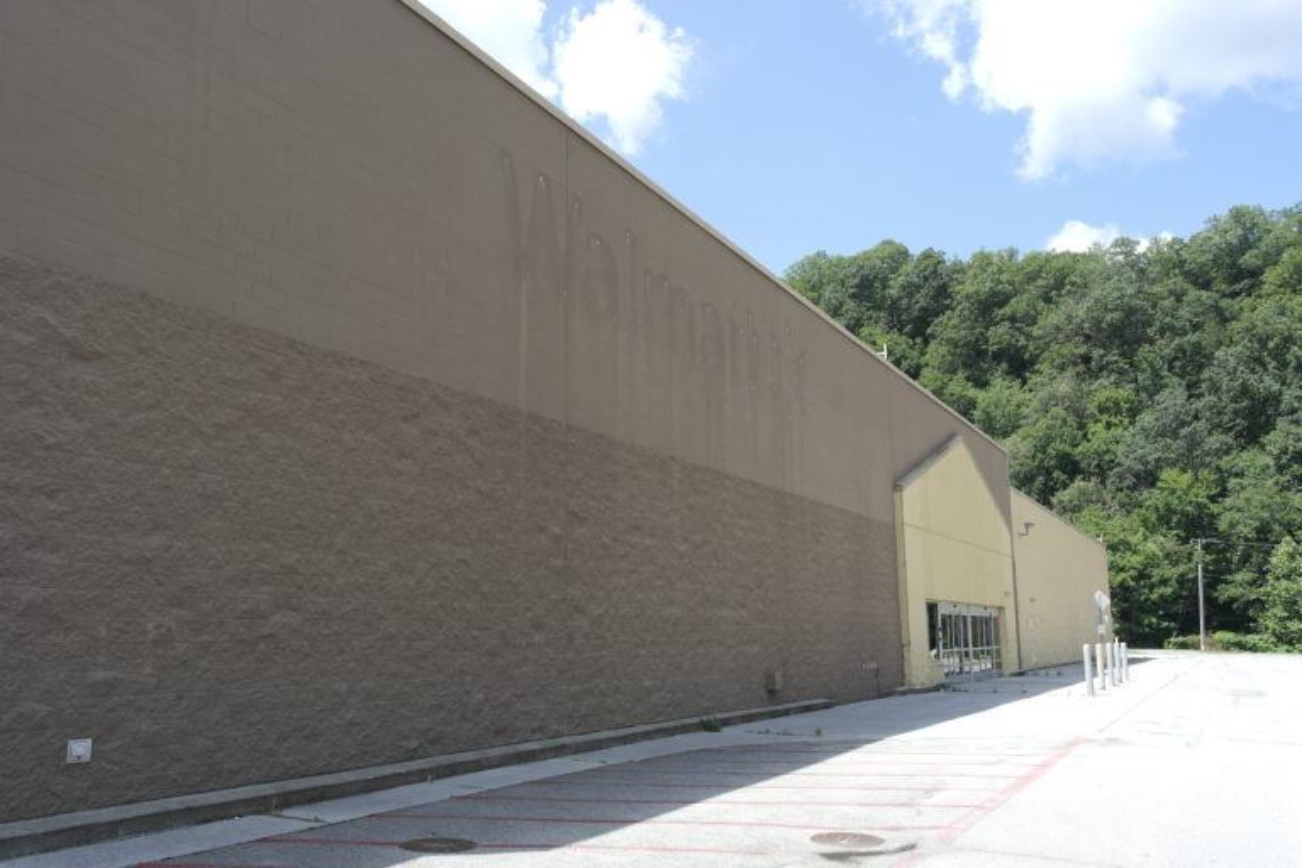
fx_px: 1085
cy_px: 434
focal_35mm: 30
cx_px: 651
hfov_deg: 61.9
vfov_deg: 43.6
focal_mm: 20
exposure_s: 1/200
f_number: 5.6
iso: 100
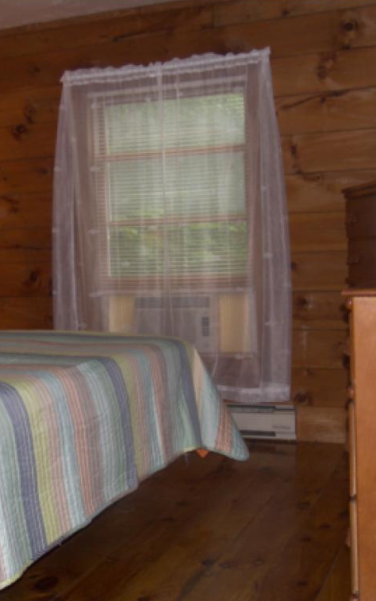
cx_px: 105
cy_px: 299
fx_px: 869
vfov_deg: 38.2
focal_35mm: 53
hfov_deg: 24.2
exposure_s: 1/40
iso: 100
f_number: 3.2
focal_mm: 7.8
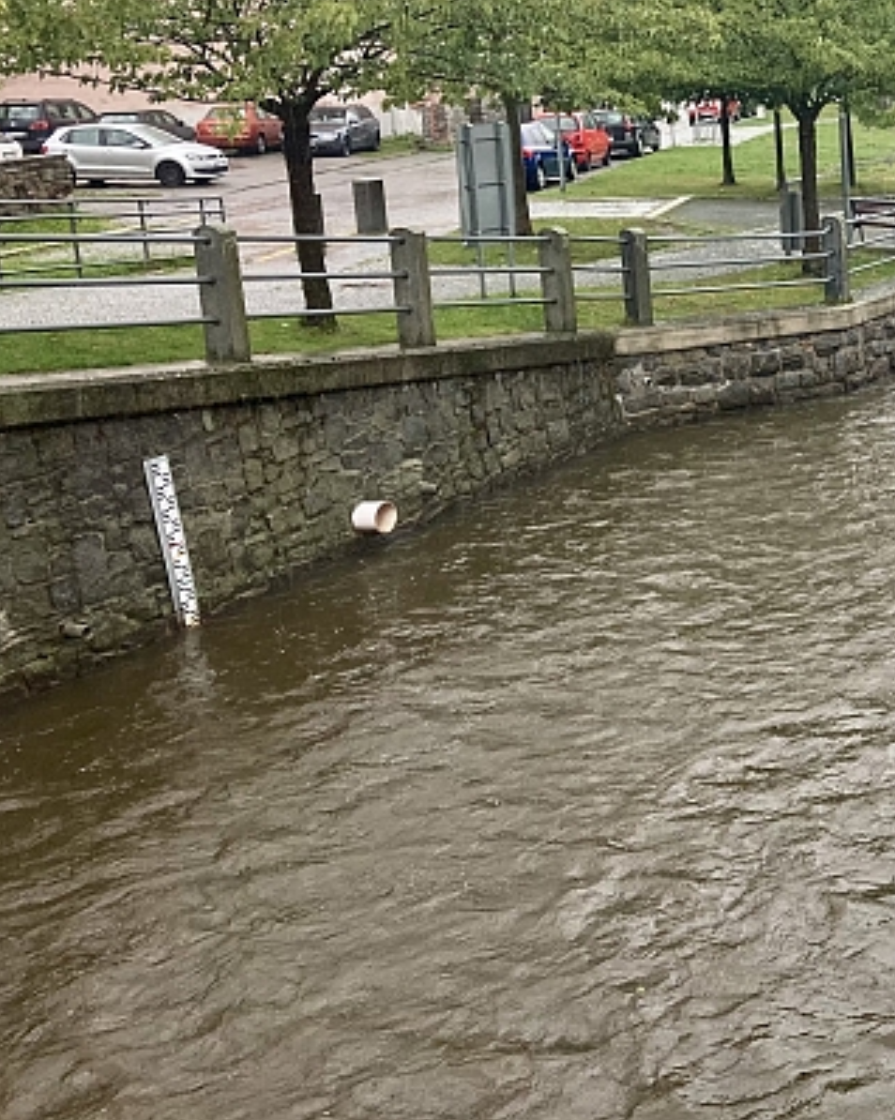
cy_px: 428
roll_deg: +1.3
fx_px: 1822
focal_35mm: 55
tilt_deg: -13.3
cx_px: 1078
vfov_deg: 34.0
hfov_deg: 24.9
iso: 40
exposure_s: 1/121
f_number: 1.8
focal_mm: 3.99
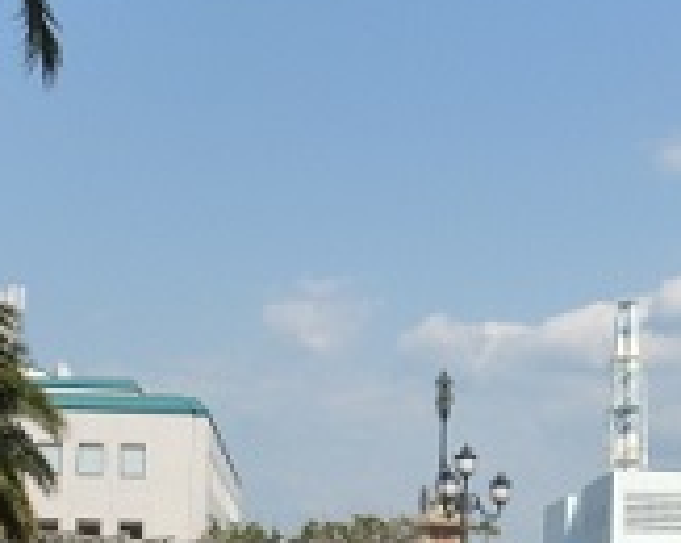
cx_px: 330
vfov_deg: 17.2
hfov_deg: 22.3
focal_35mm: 86
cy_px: 606
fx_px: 1731
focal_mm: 5
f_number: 8.8
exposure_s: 1/250
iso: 80
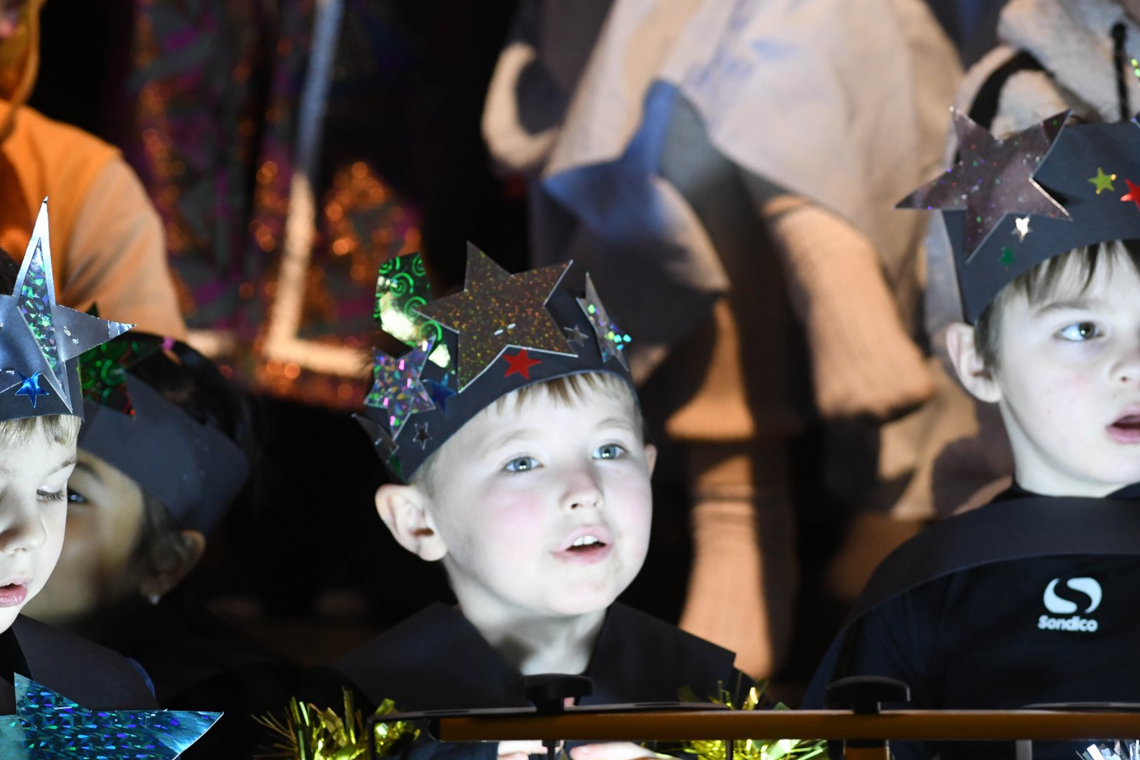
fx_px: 19378
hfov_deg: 3.4
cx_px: 561
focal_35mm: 612
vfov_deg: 2.2
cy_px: 473
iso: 2000
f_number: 5
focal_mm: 300
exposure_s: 1/125
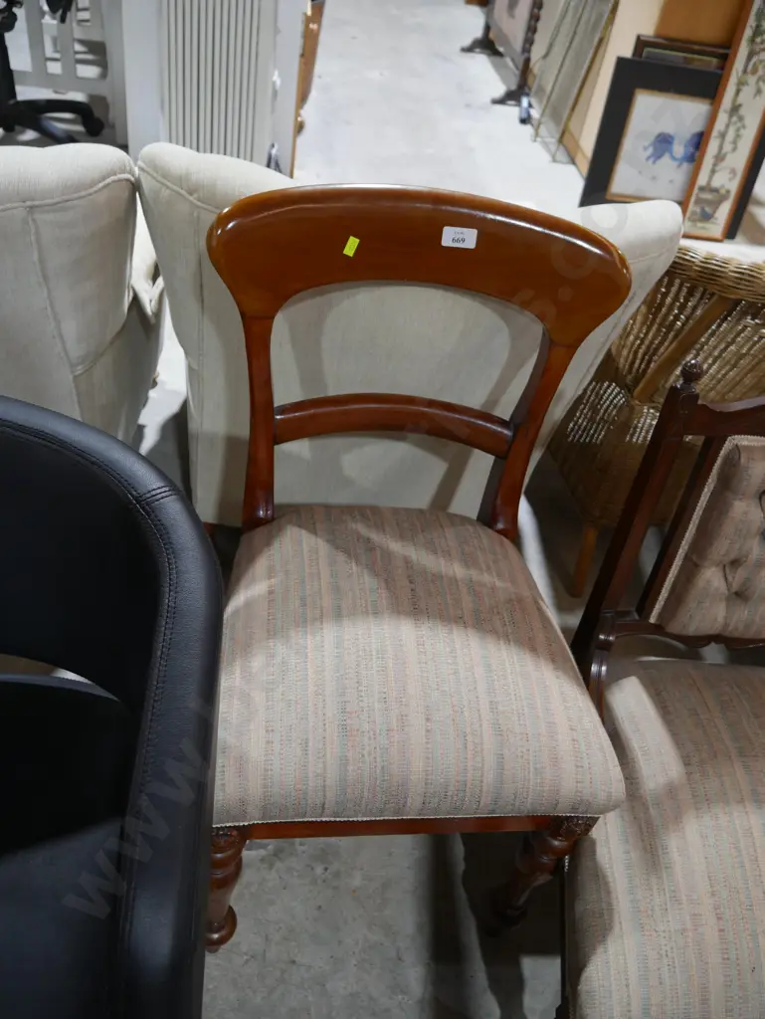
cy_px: 510
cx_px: 382
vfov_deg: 63.4
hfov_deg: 49.8
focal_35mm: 28
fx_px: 824
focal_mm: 14
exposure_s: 1/60
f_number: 3.5
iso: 500
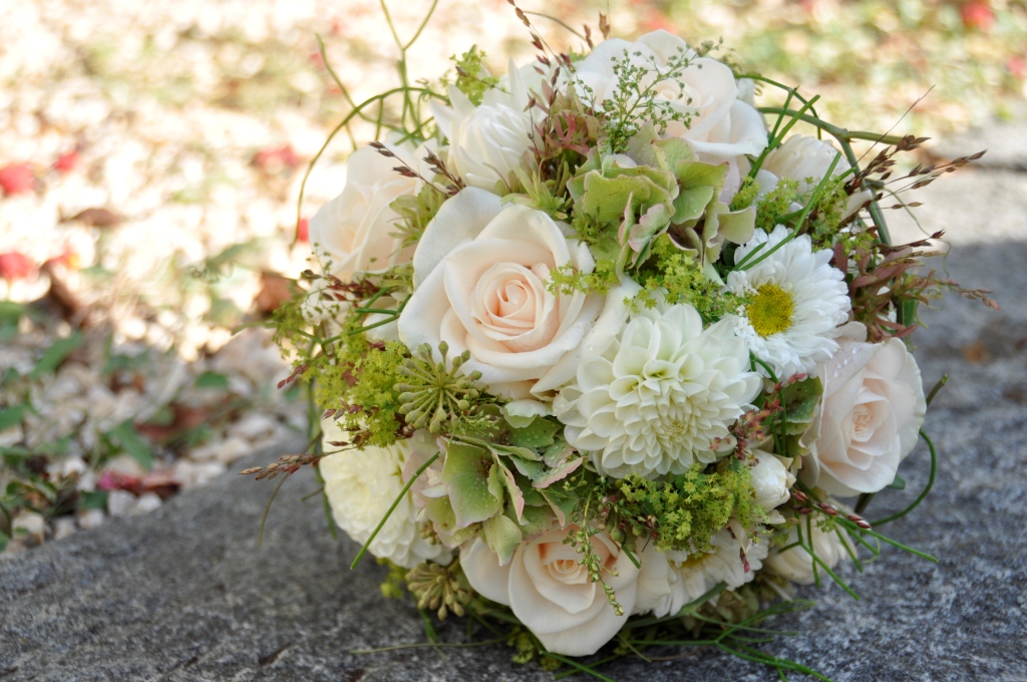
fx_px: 1709
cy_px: 341
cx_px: 514
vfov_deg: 22.6
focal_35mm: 60
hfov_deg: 33.4
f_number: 4.5
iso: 200
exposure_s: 1/250
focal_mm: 40
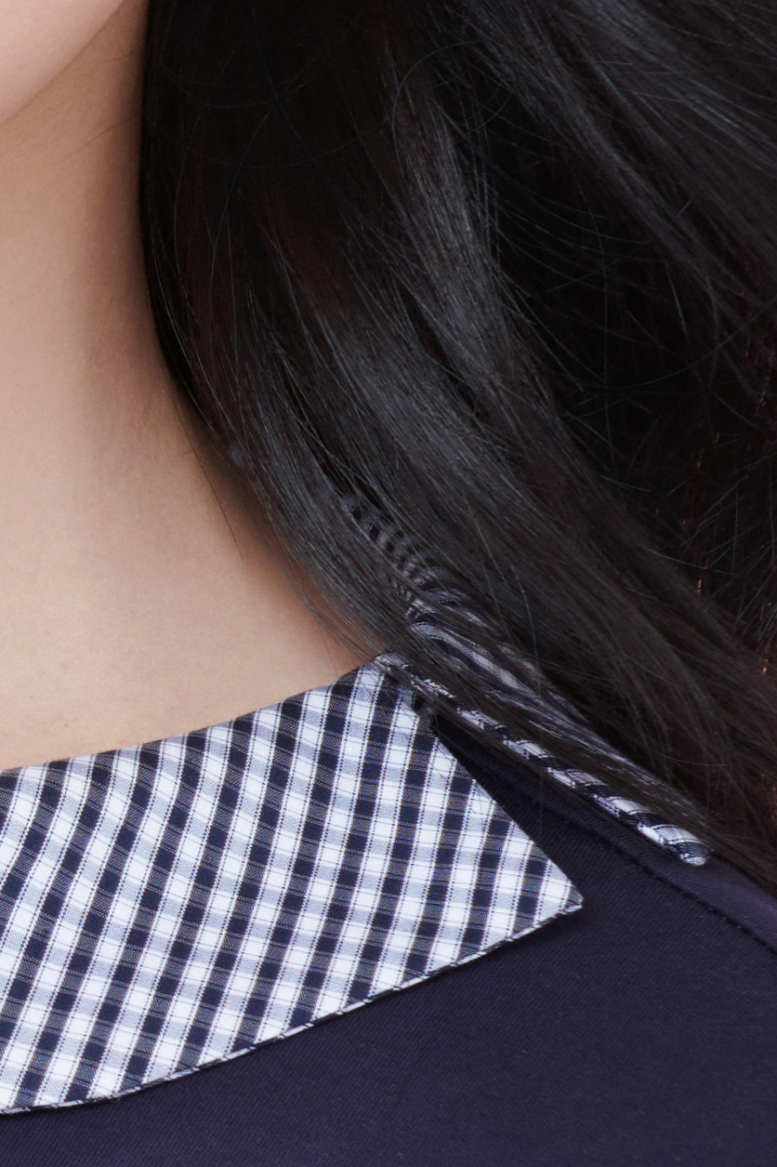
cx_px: -718
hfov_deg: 3.3
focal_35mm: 408
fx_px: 13215
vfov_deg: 5.1
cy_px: 483
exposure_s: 1/125
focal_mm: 62
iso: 125
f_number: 7.1
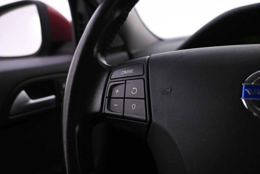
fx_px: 222
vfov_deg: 42.6
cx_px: 130
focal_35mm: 31
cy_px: 87
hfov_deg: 60.7
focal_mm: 20.5
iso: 5000
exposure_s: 1/80
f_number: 4.5
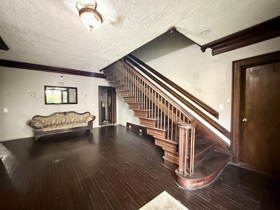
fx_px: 113
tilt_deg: -2.4
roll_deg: -0.3
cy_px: 105
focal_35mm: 14
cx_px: 140
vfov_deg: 85.7
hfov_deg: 102.1
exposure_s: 1/30
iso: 1600
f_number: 2.2
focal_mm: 2.22
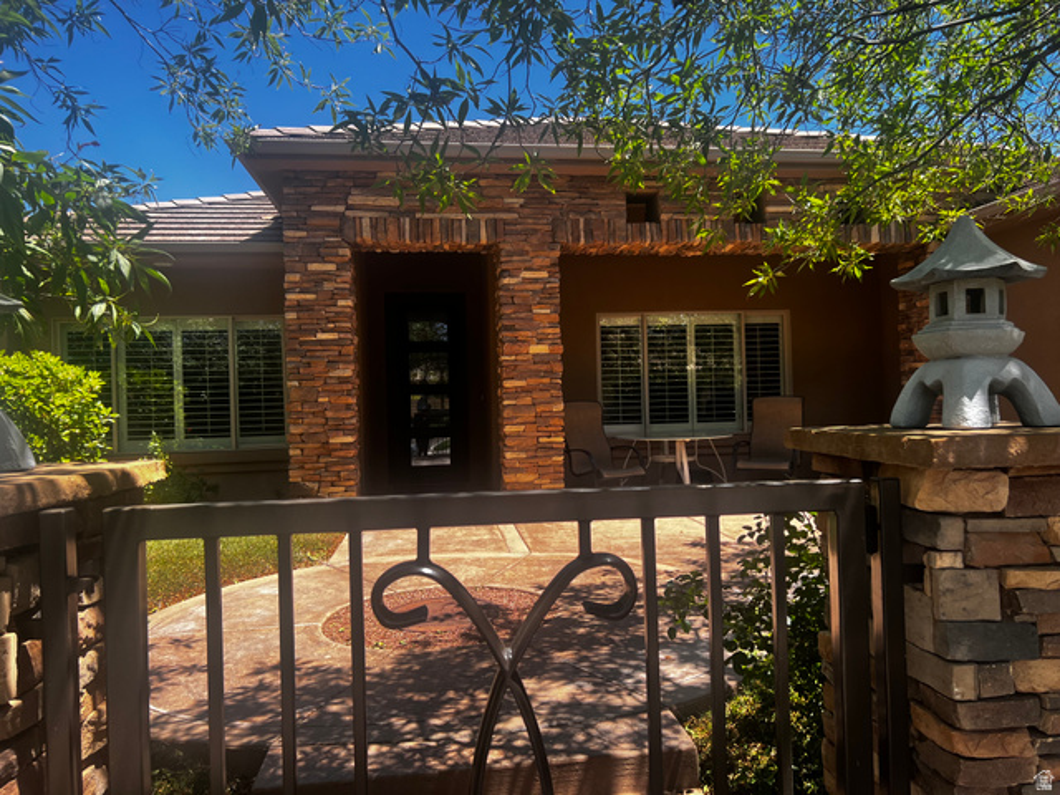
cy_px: 398
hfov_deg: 67.3
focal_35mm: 26
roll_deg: +1.5
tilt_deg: +0.8
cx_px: 530
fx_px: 796
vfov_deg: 53.1
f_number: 1.5
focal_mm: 5.7
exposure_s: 1/1238
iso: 50
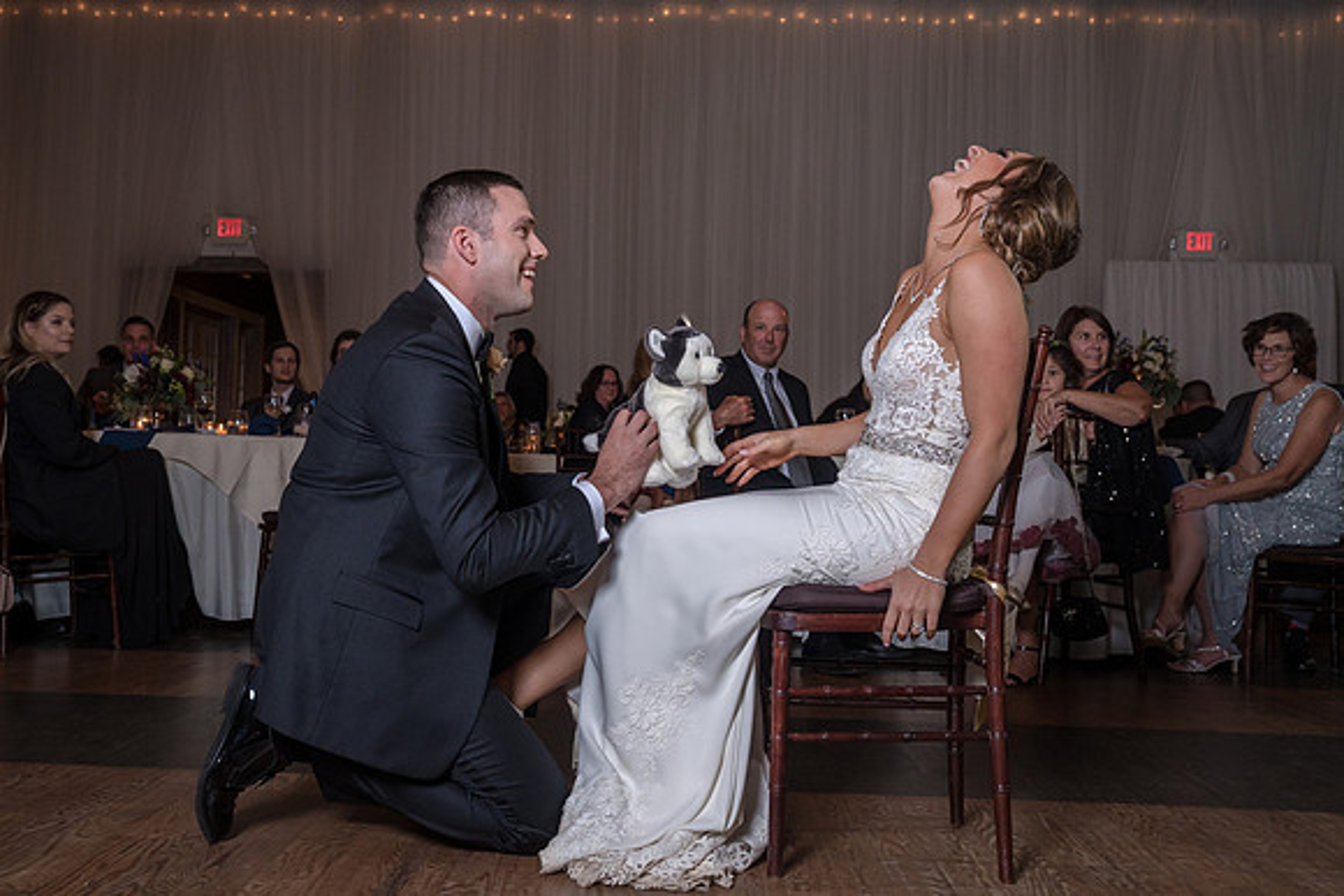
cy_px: 431
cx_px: 597
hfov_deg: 51.1
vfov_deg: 35.4
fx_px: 1404
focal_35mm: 38
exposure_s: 1/100
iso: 2000
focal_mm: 33
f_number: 5.6
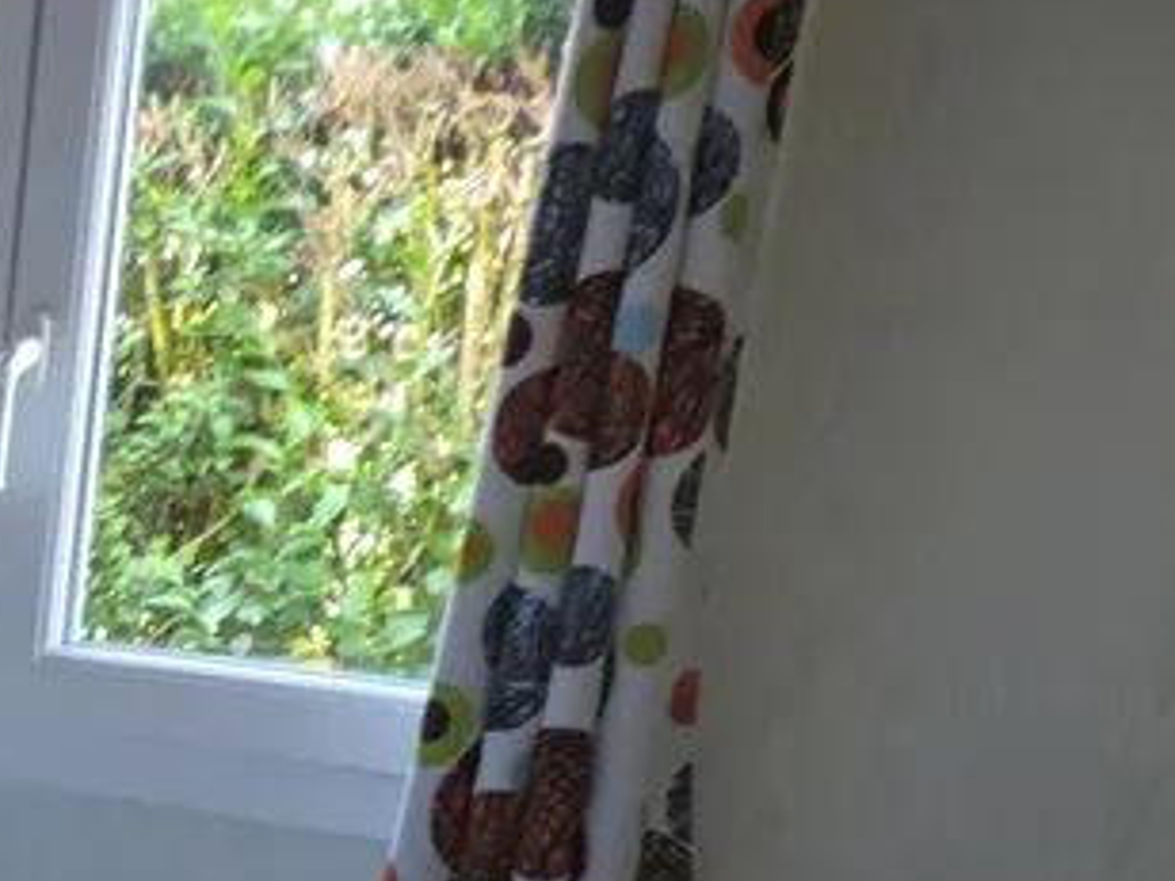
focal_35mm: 74
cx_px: -629
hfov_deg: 21.6
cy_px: 1283
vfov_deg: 18.0
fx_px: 2512
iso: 220
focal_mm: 4.3
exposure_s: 1/40
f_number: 3
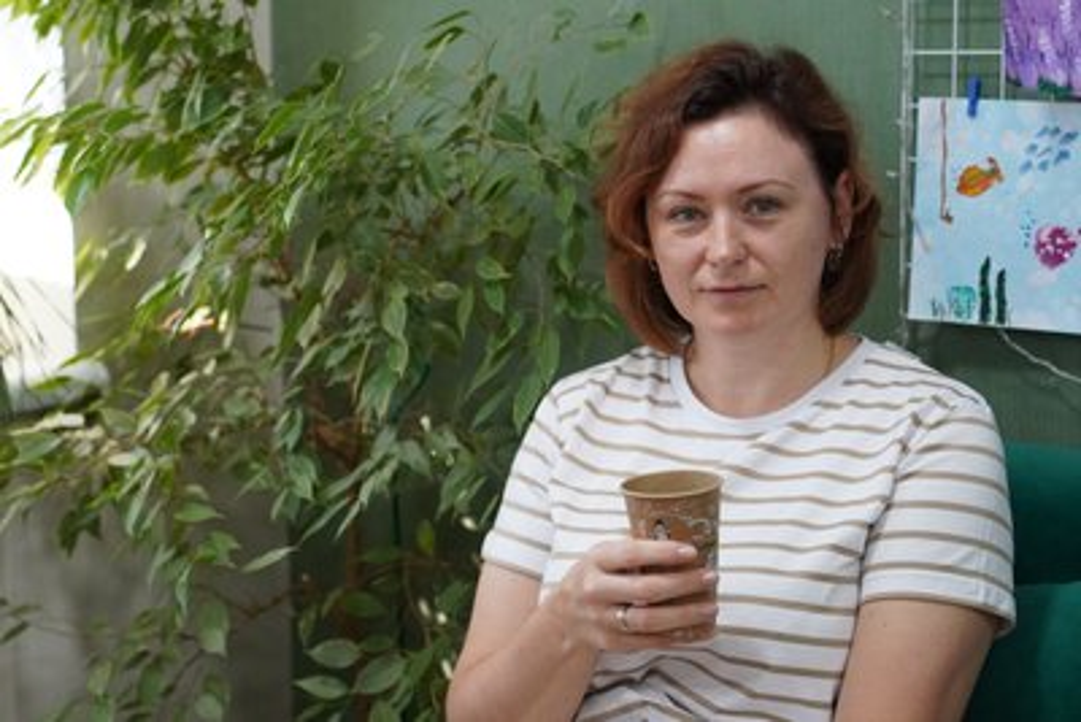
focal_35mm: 88
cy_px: 361
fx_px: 2658
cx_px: 540
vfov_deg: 15.5
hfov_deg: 23.0
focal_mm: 59
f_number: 2.8
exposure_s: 1/800
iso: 2000
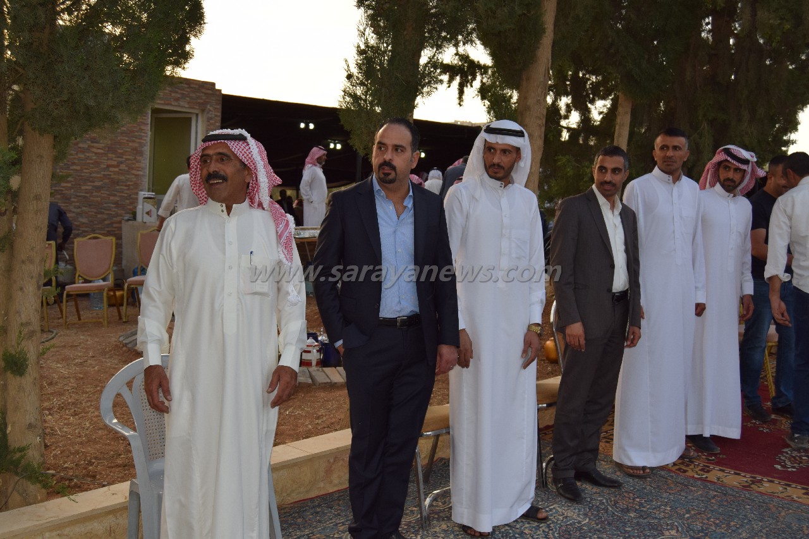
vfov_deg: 34.2
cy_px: 270
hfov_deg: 49.6
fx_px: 876
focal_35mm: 39
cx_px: 404
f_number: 5.6
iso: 360
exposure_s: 1/125
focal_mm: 26
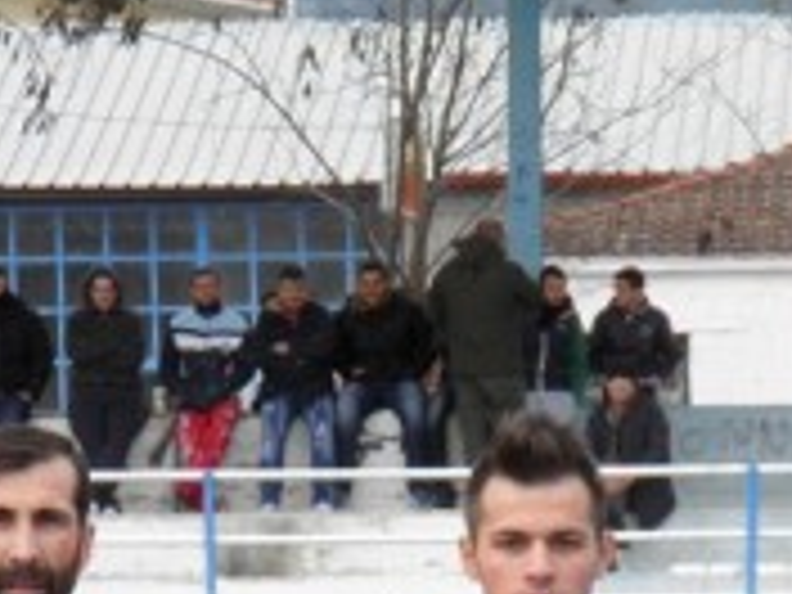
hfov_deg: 7.3
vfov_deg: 5.4
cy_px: 1051
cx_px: 522
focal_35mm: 273
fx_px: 6246
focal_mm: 13.2
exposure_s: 1/100
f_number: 5.5
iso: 50
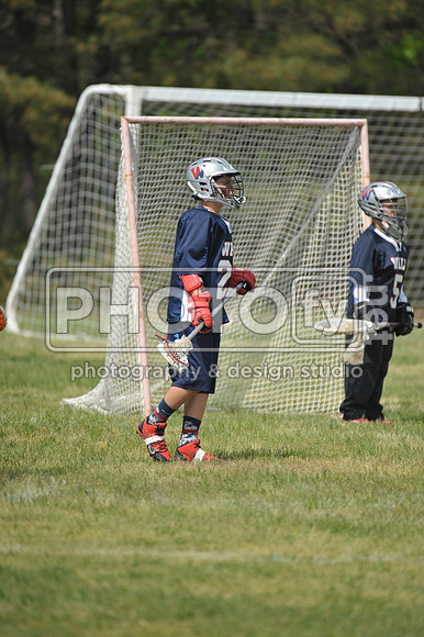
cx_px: 212
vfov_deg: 5.2
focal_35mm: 400
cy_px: 318
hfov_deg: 3.4
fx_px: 7075
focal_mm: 400
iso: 640
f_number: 4
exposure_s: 1/3200
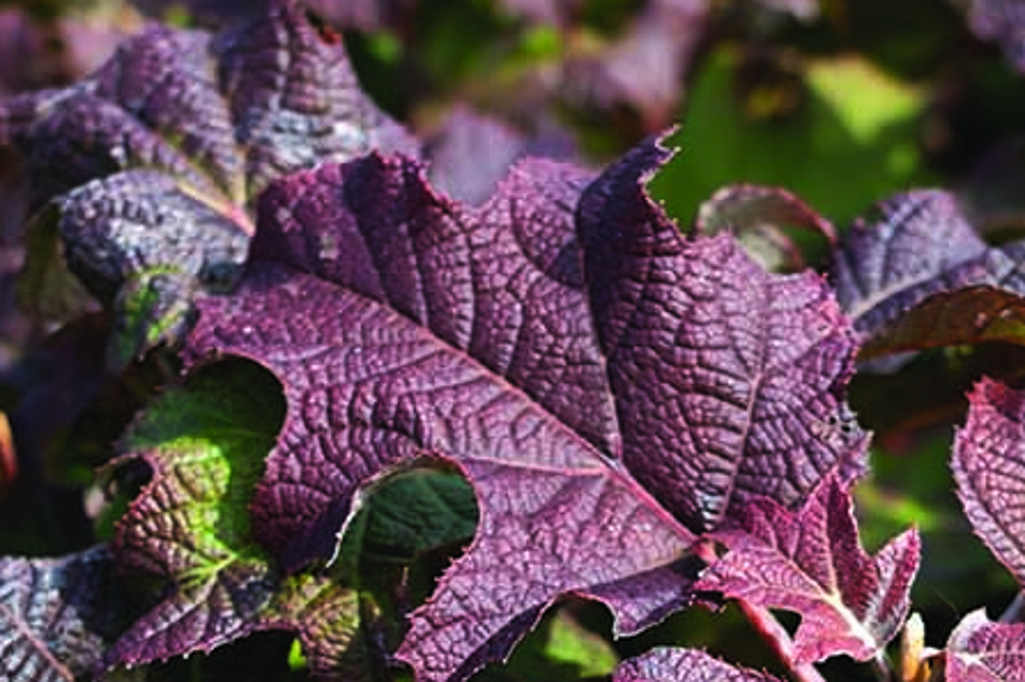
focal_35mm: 122
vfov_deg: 10.9
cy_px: 900
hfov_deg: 16.8
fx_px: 3472
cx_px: 511
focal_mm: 39
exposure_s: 1/250
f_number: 5.6
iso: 100
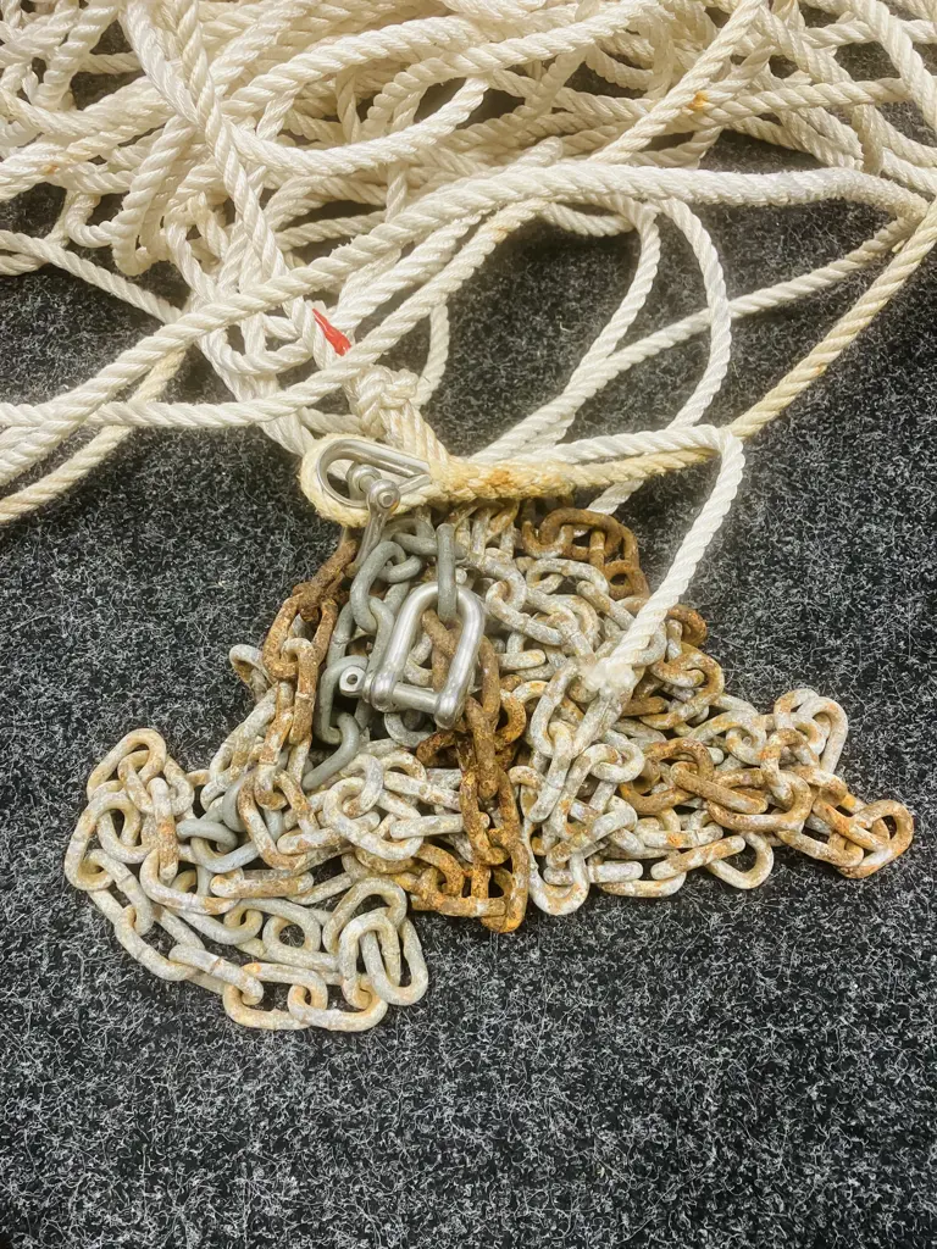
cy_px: 624
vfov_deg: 63.4
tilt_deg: -68.2
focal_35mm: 28
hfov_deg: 49.7
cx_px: 468
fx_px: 1011
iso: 160
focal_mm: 3.99
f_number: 1.8
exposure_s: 1/50
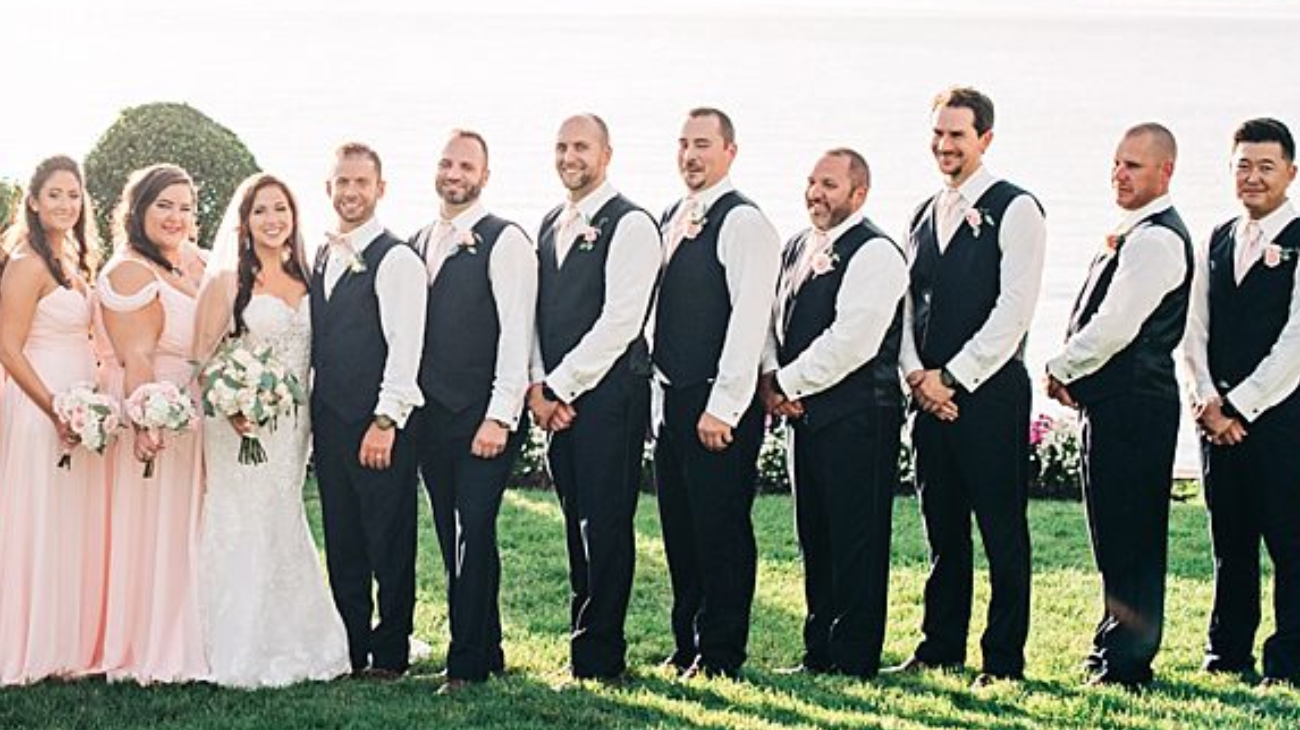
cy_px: 101
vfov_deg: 13.9
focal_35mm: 86
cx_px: 392
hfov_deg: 24.6
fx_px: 2964
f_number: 2.8
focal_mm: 50
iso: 500
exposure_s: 1/3200
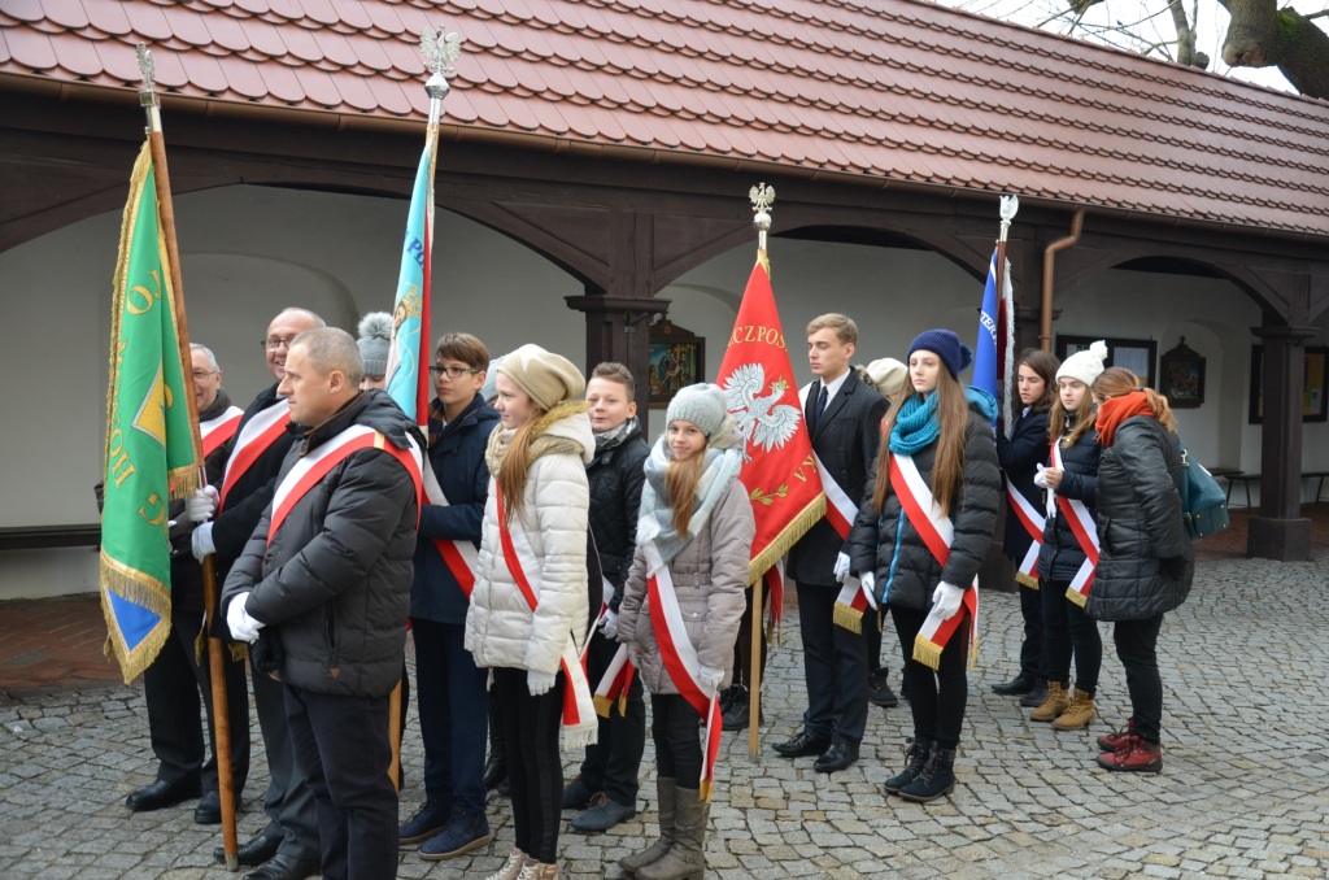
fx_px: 1437
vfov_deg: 34.1
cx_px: 664
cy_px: 440
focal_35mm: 39
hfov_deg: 49.6
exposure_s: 1/100
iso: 400
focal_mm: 26
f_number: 5
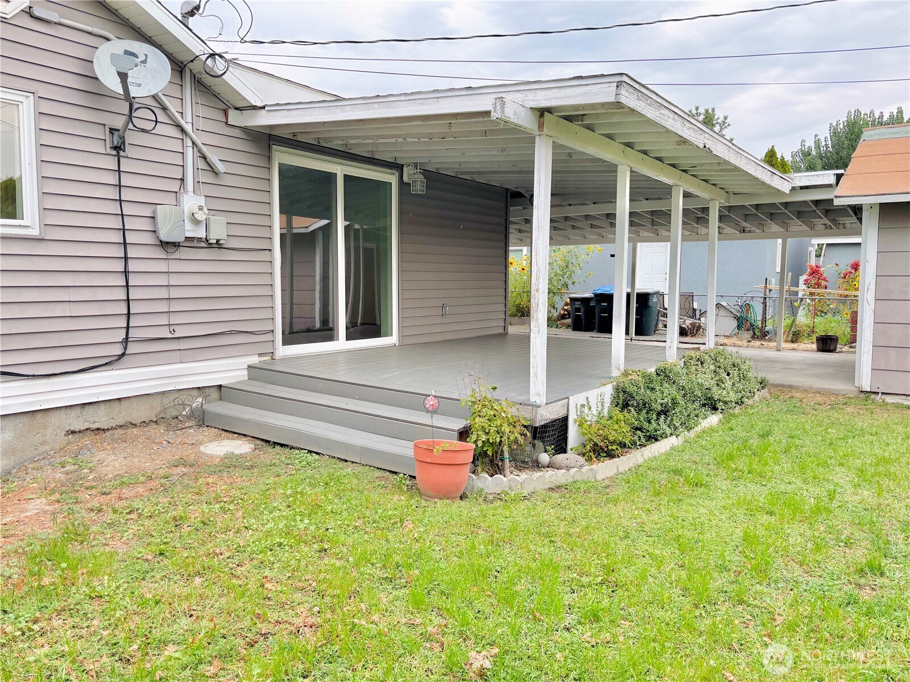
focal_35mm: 26
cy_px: 341
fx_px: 683
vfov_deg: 53.1
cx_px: 455
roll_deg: -0.9
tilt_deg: -4.5
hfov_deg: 67.3
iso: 50
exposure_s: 1/230
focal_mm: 5.96
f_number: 1.6
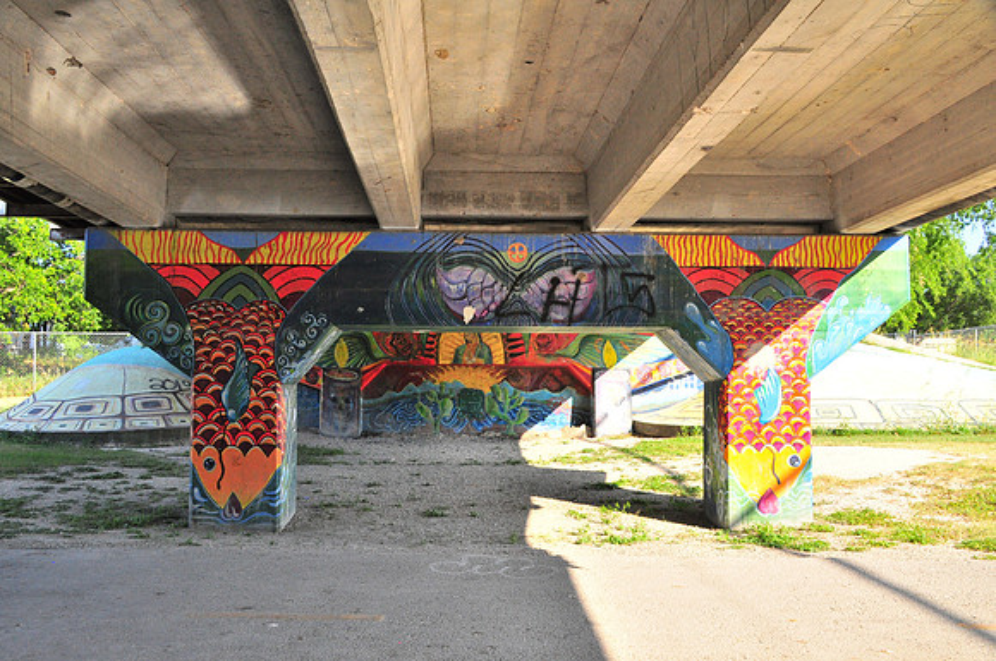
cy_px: 330
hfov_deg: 53.2
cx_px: 498
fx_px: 995
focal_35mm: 36
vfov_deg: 36.8
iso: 800
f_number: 10
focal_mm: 24
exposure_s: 1/400
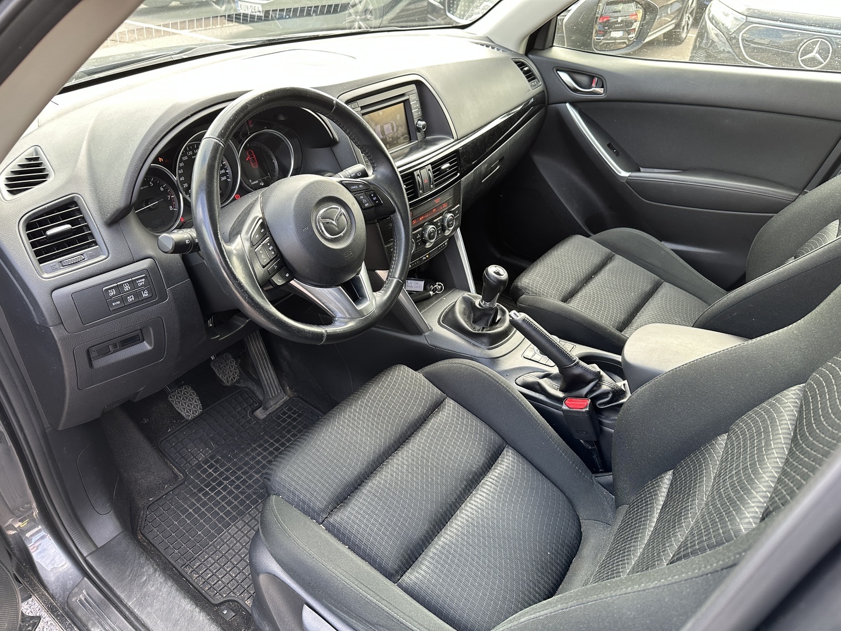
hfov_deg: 71.6
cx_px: 420
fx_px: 583
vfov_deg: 56.8
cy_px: 316
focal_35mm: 24
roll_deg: -2.8
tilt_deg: -35.0
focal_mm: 6.86
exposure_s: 1/121
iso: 100
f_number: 1.78
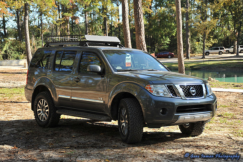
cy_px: 81
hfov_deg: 30.5
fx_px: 445
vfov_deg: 20.6
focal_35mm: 66
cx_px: 122
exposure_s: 1/320
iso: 200
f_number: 5.6
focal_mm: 66
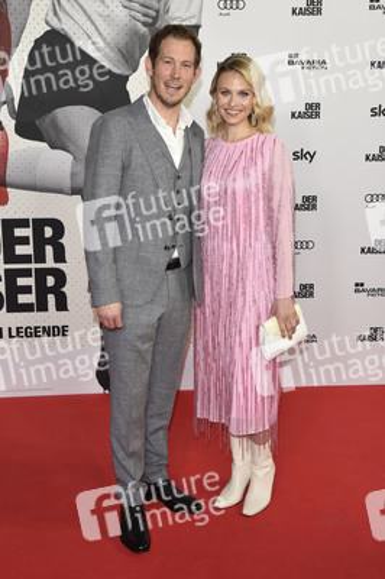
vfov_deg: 41.1
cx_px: 192
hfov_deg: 28.0
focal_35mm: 48
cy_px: 290
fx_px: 771
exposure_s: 1/200
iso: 2000
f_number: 9
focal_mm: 48
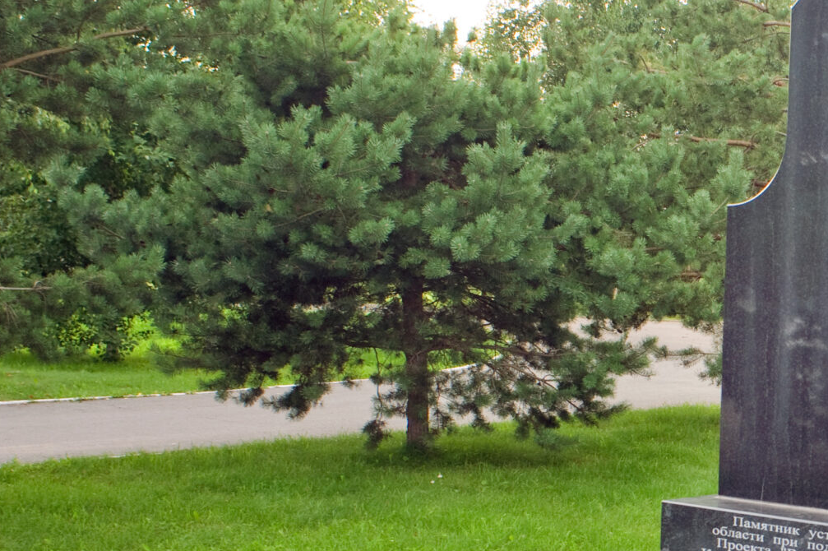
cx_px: 974
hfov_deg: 21.4
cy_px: 449
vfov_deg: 15.2
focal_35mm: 89
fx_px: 2046
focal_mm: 35
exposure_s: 1/80
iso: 320
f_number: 2
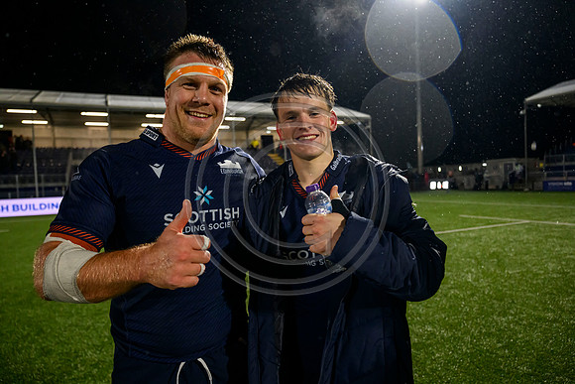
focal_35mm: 24
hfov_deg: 73.7
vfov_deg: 53.2
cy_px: 192
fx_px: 383
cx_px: 288
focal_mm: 24
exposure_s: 1/1250
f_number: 3.2
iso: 5000
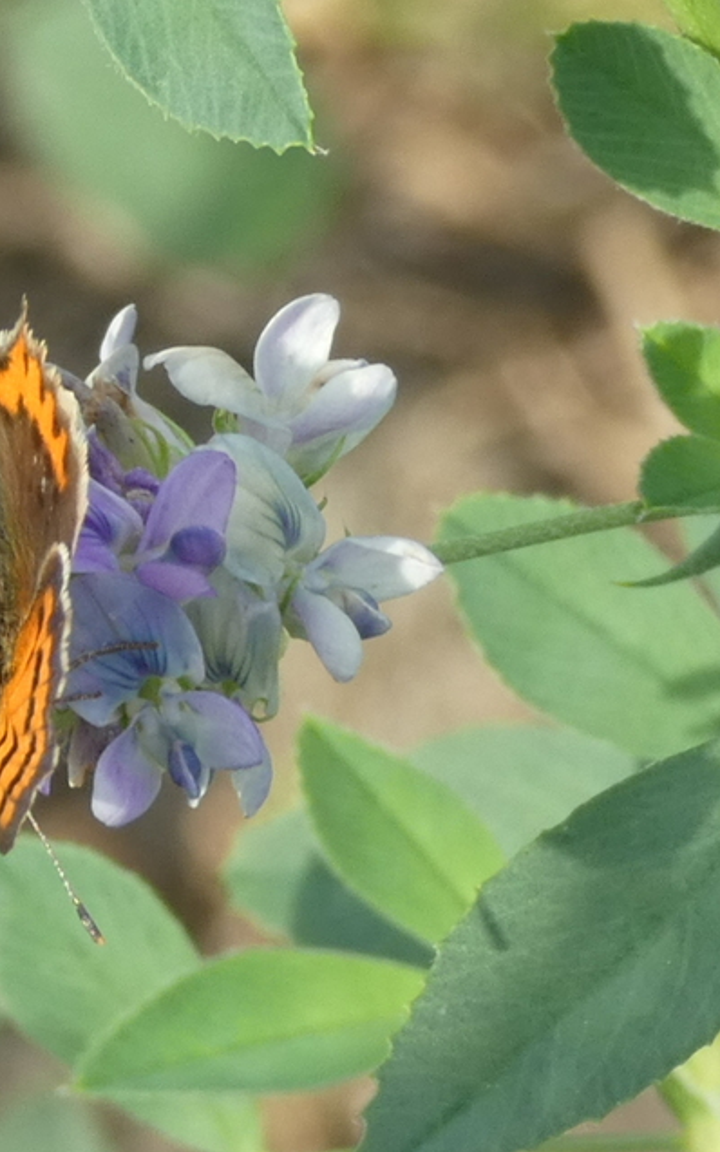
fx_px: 5213
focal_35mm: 166
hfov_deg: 7.9
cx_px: -41
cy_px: 577
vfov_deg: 12.6
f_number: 5.1
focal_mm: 21
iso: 80
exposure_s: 1/80
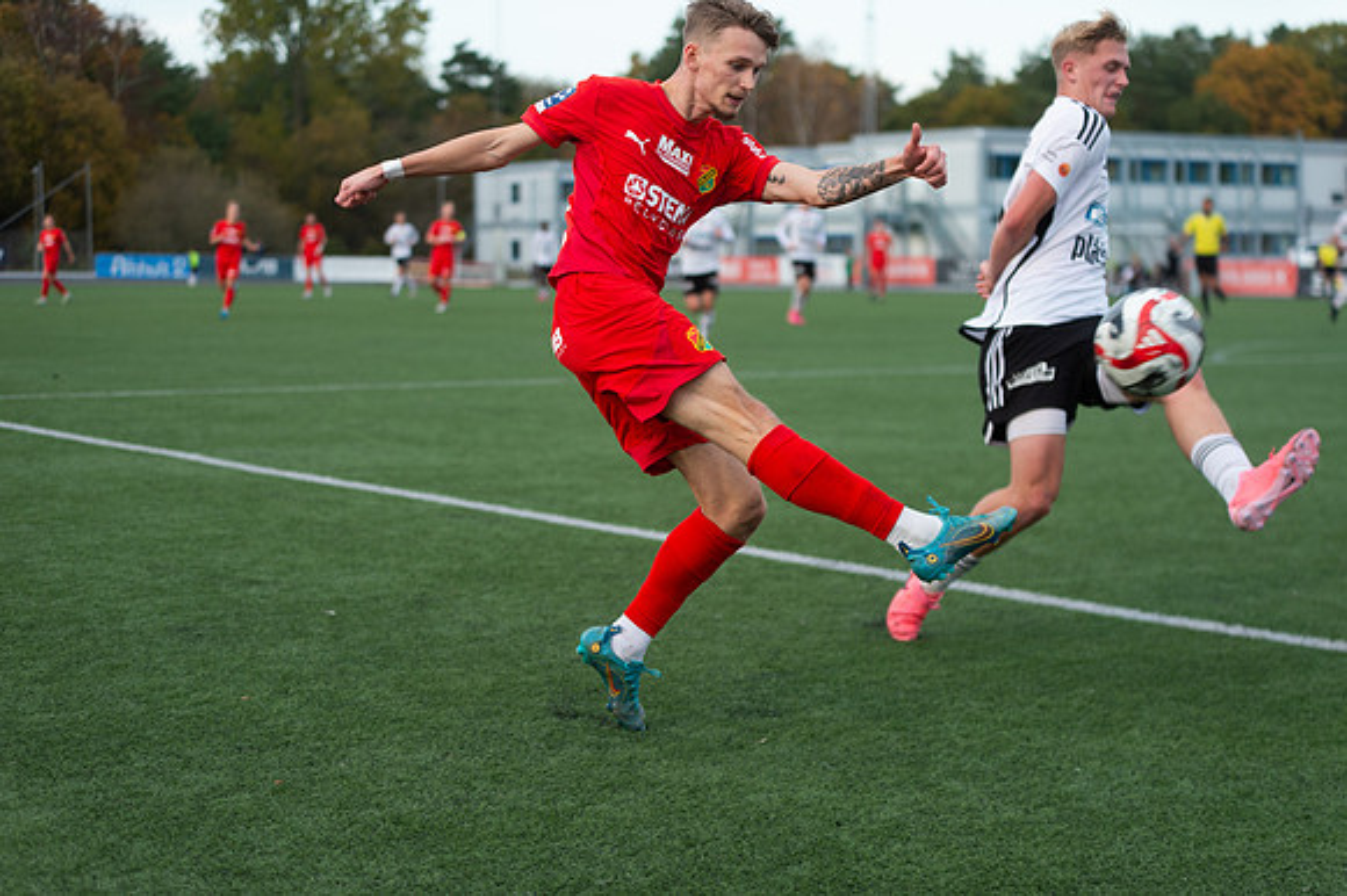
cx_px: 674
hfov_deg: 28.9
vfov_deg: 19.4
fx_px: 2618
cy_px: 448
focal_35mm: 70
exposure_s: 1/1000
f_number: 3.2
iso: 640
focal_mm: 70
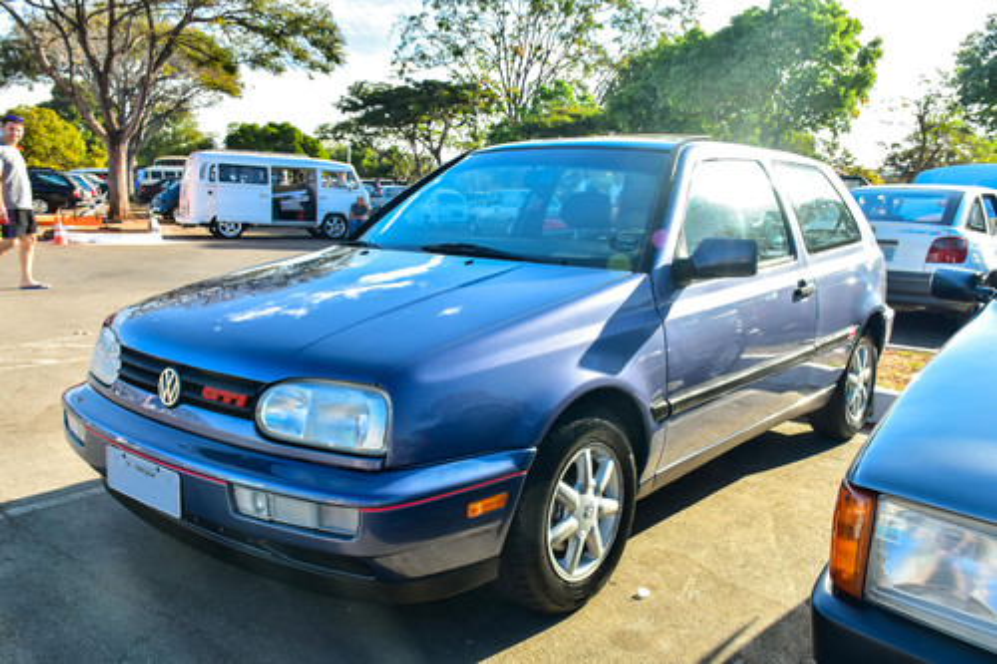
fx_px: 831
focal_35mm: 30
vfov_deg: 43.6
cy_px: 332
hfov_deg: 61.9
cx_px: 498
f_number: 7.1
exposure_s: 1/80
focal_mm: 20
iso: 200
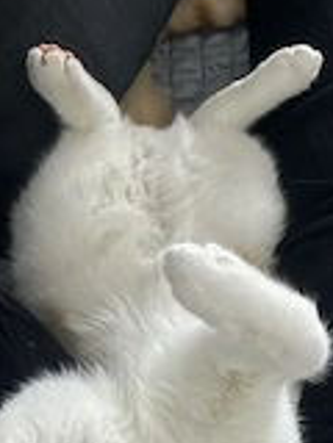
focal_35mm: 65
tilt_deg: -61.6
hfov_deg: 22.5
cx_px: 233
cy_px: 332
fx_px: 834
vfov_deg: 29.4
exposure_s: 1/9
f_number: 1.6
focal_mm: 5.1
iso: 1000
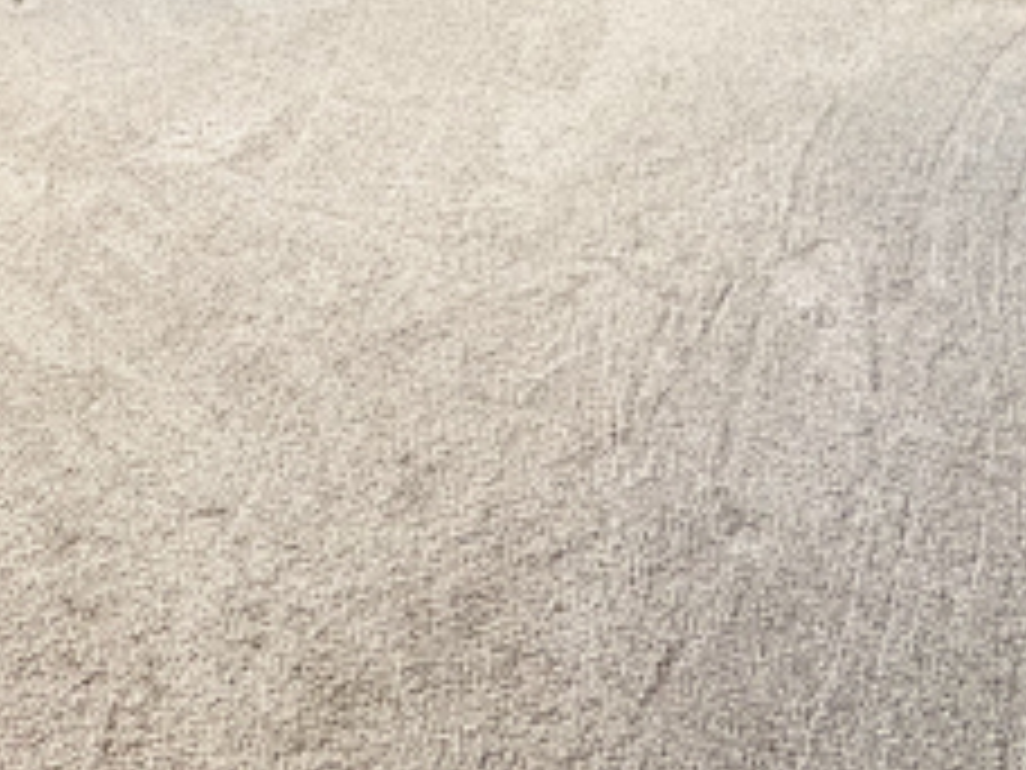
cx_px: 187
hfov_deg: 43.4
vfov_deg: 28.3
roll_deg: -0.4
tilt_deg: -17.8
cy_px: -257
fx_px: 1215
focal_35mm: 41
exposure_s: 1/60
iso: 640
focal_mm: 2.22
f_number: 2.2
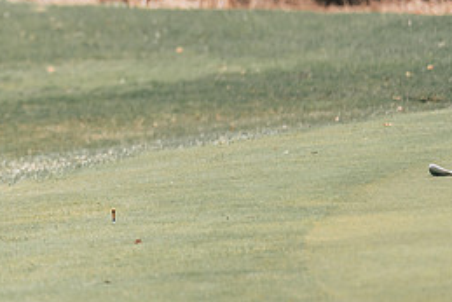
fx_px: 5779
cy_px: 87
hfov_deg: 4.5
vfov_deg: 3.0
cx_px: -158
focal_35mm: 460
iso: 640
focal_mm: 150
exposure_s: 1/3200
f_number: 2.8
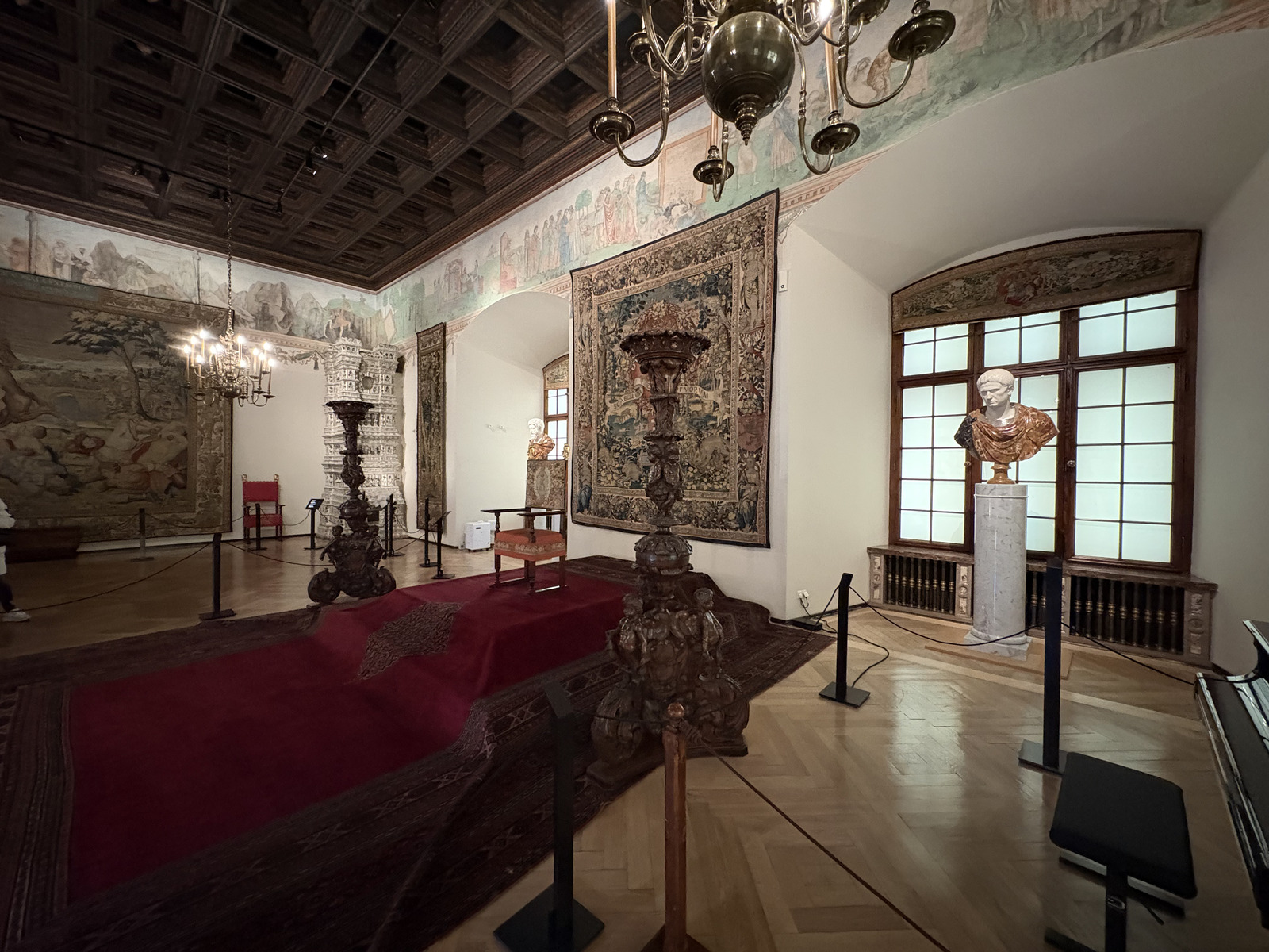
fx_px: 513
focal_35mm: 14
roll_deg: +0.0
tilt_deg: -0.8
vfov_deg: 85.7
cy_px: 476
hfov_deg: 102.1
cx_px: 634
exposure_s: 1/34
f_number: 2.2
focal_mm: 2.22
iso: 1000
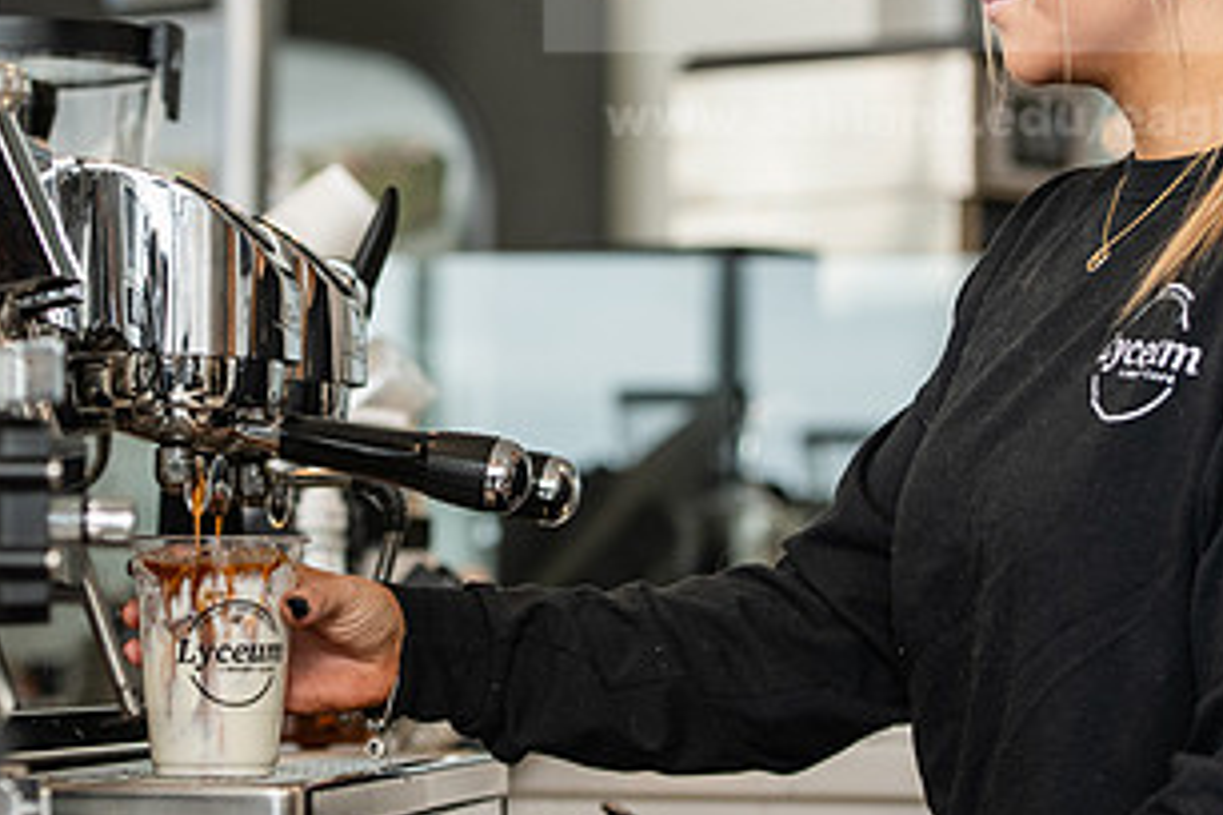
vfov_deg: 8.5
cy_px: 202
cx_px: 424
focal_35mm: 161
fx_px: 5469
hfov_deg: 12.7
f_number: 3.5
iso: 500
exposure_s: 1/200
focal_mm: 85
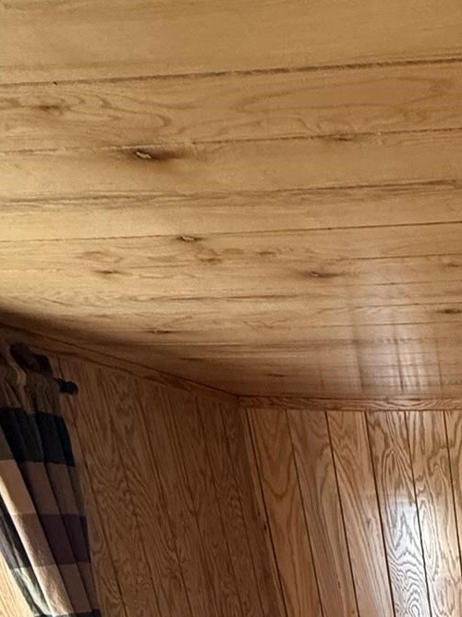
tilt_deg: -21.1
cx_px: 656
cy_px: 828
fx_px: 765
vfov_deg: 31.8
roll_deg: +1.7
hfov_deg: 26.4
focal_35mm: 43
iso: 250
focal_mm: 2.22
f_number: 2.2
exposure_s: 1/60
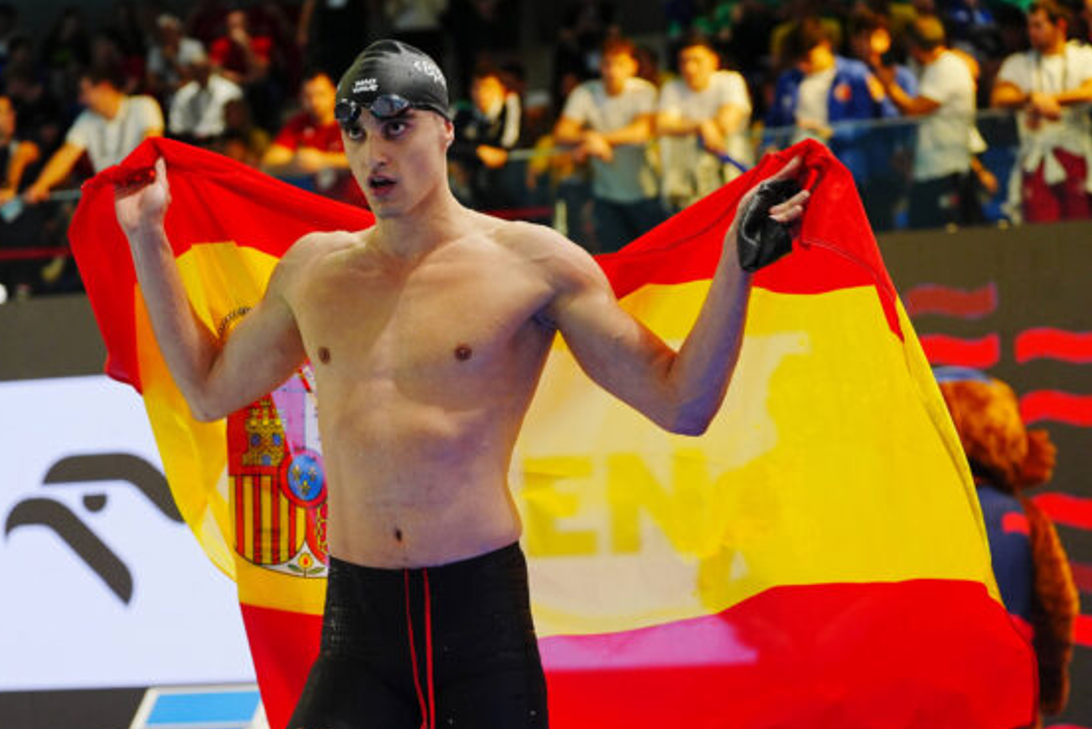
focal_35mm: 81
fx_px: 2457
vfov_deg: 16.9
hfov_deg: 25.0
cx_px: 507
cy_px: 420
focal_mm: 70
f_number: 3.2
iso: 2000
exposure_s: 1/1000
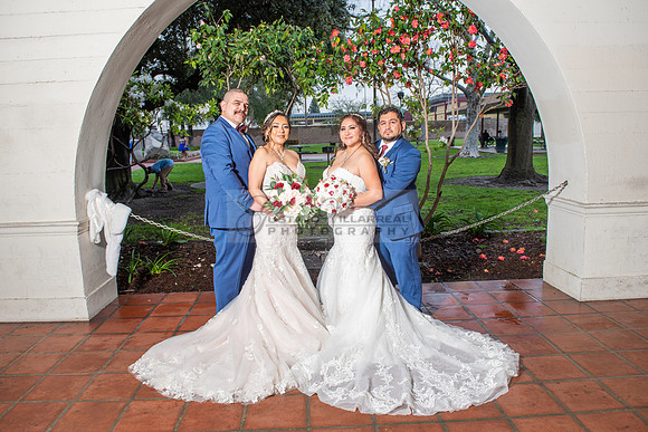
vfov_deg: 49.3
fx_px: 471
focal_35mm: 26
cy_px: 214
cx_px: 315
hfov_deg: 69.1
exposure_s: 1/200
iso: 250
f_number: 5.6
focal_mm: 24
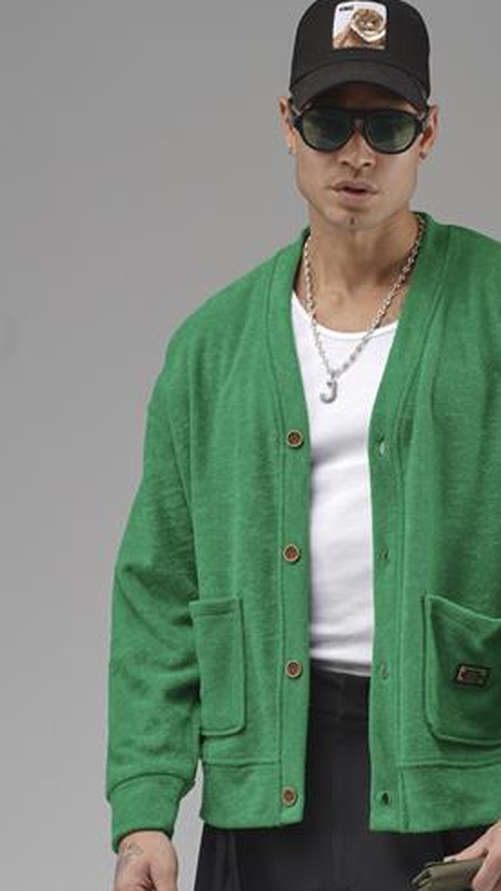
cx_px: 347
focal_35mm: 128
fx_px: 3025
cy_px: 466
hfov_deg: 9.5
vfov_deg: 16.8
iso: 80
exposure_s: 1/125
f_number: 5
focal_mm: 67
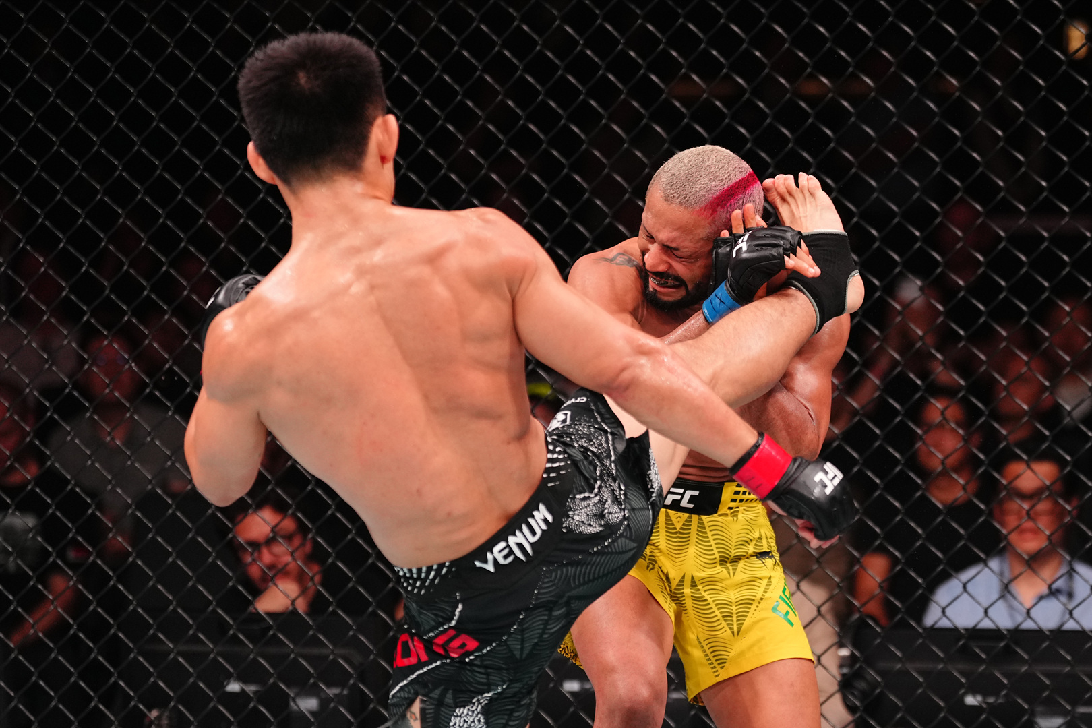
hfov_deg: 17.8
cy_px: 364
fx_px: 3488
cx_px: 546
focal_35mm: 115
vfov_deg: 11.9
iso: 2000
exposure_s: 1/1250
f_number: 2.8
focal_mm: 115
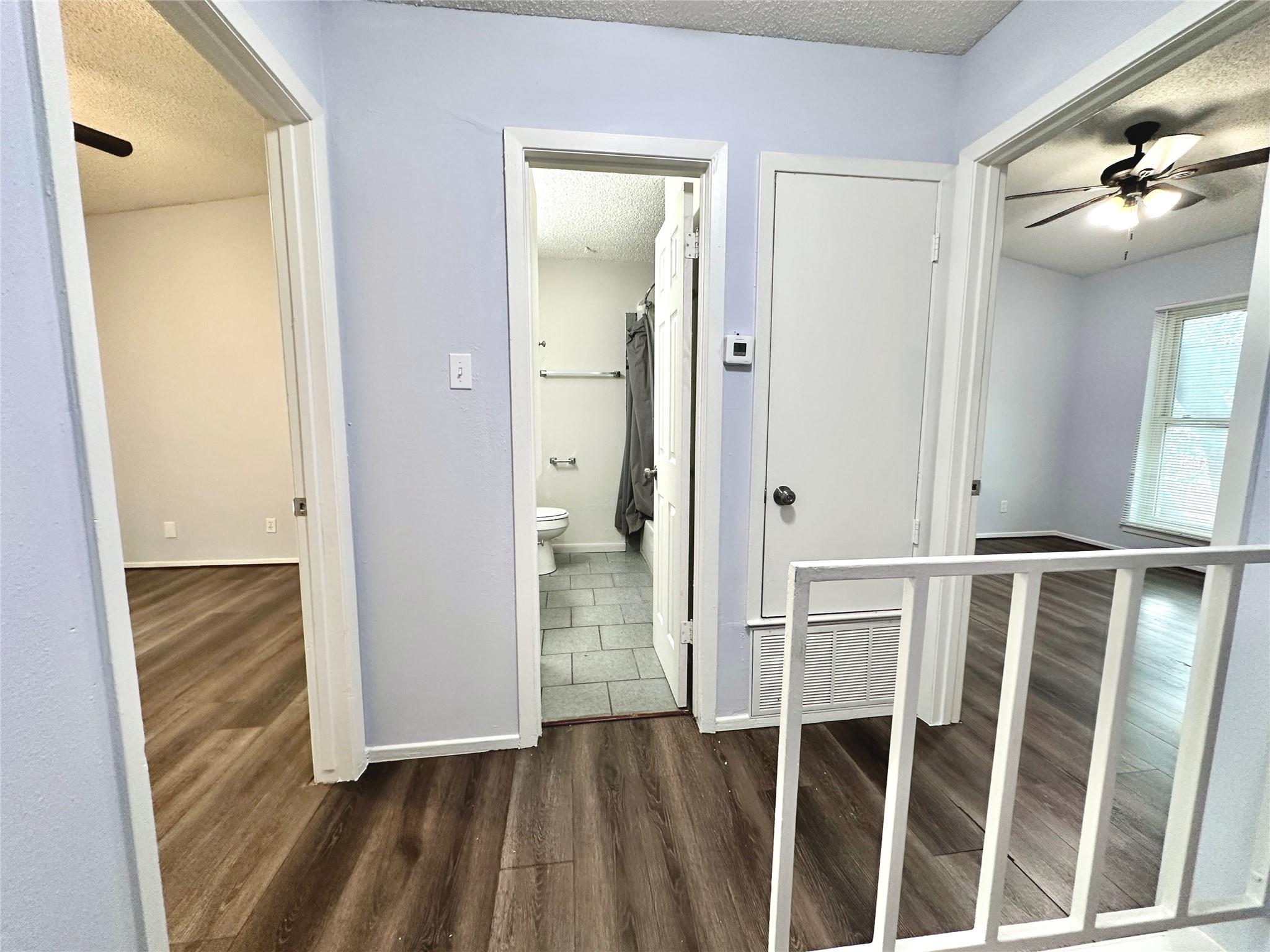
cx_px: 635
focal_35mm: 14
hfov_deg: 102.1
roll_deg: +0.6
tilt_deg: -7.5
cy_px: 476
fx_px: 514
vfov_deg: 85.7
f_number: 2.2
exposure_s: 1/60
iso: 160
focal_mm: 2.22
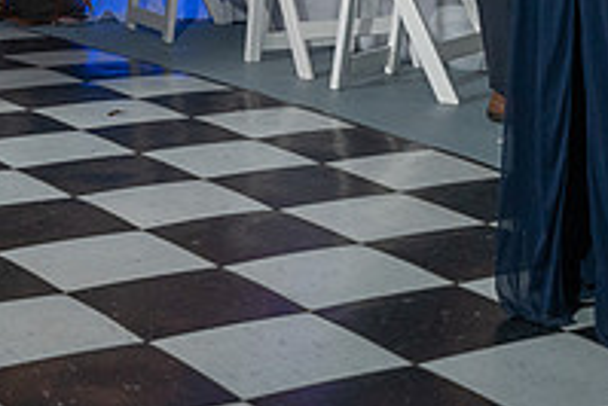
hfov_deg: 18.1
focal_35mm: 113
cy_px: -184
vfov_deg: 11.7
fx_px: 1910
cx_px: 380
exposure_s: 1/250
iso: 2000
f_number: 5.6
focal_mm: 35
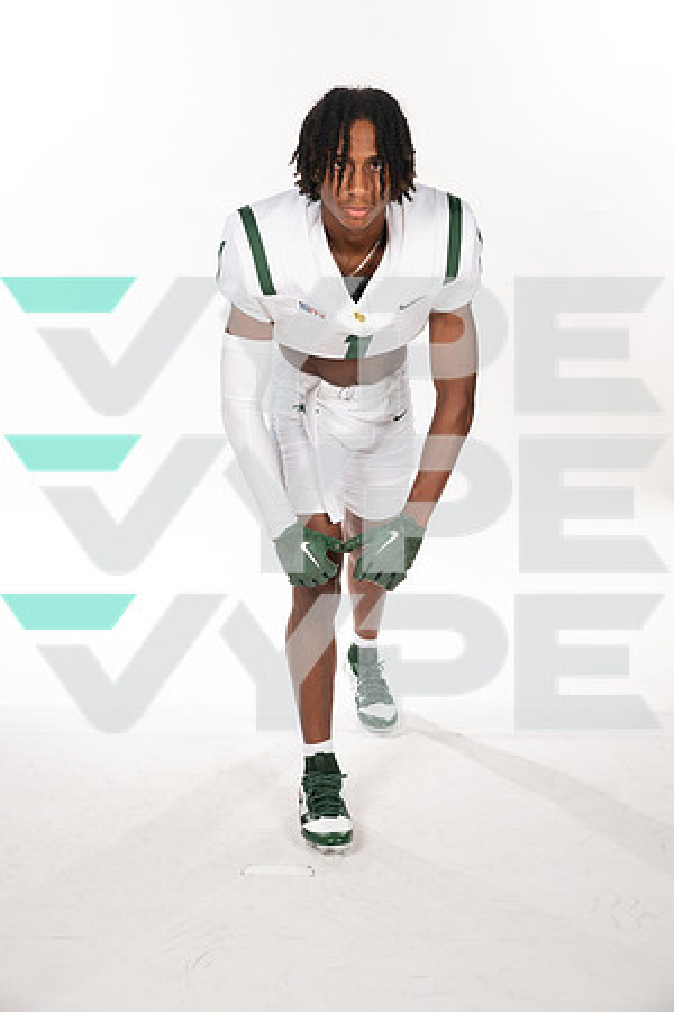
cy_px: 506
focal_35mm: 58
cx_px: 337
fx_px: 1629
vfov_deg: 34.5
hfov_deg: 23.4
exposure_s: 1/400
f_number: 8
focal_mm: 58
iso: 640
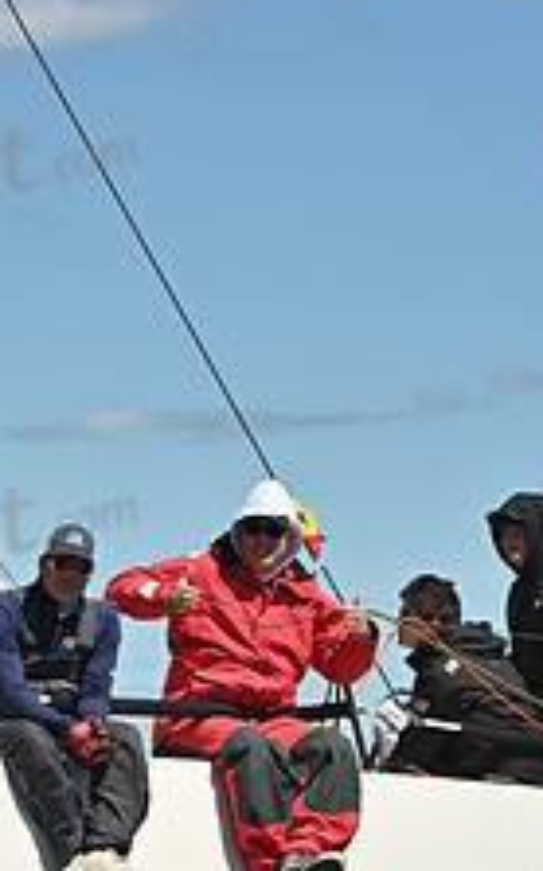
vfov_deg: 8.1
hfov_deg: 5.0
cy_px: 713
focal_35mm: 260
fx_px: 6168
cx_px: 344
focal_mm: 98
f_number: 10
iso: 320
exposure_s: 1/1600
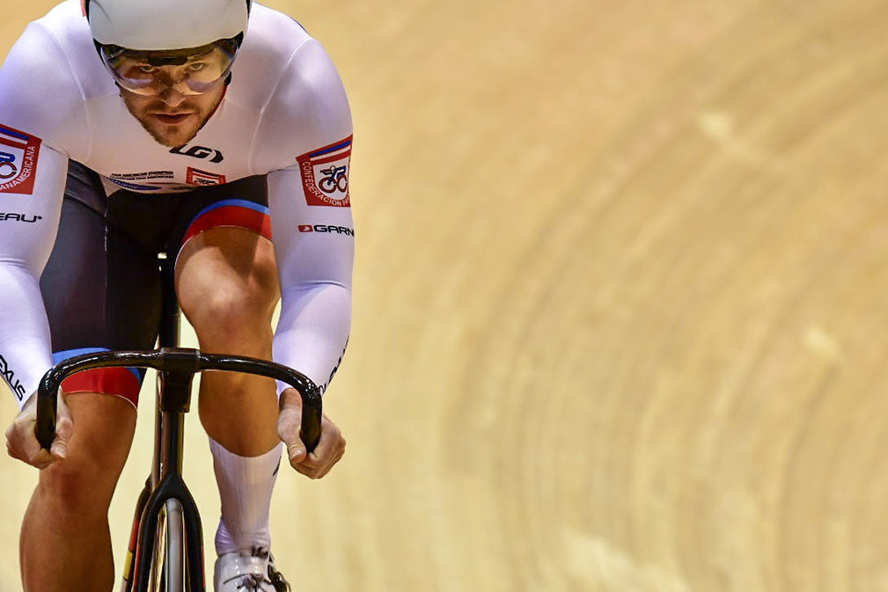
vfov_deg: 2.1
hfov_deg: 3.1
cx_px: 308
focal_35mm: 669
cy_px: 319
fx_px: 16503
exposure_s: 1/400
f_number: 5.6
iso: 900
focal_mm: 300
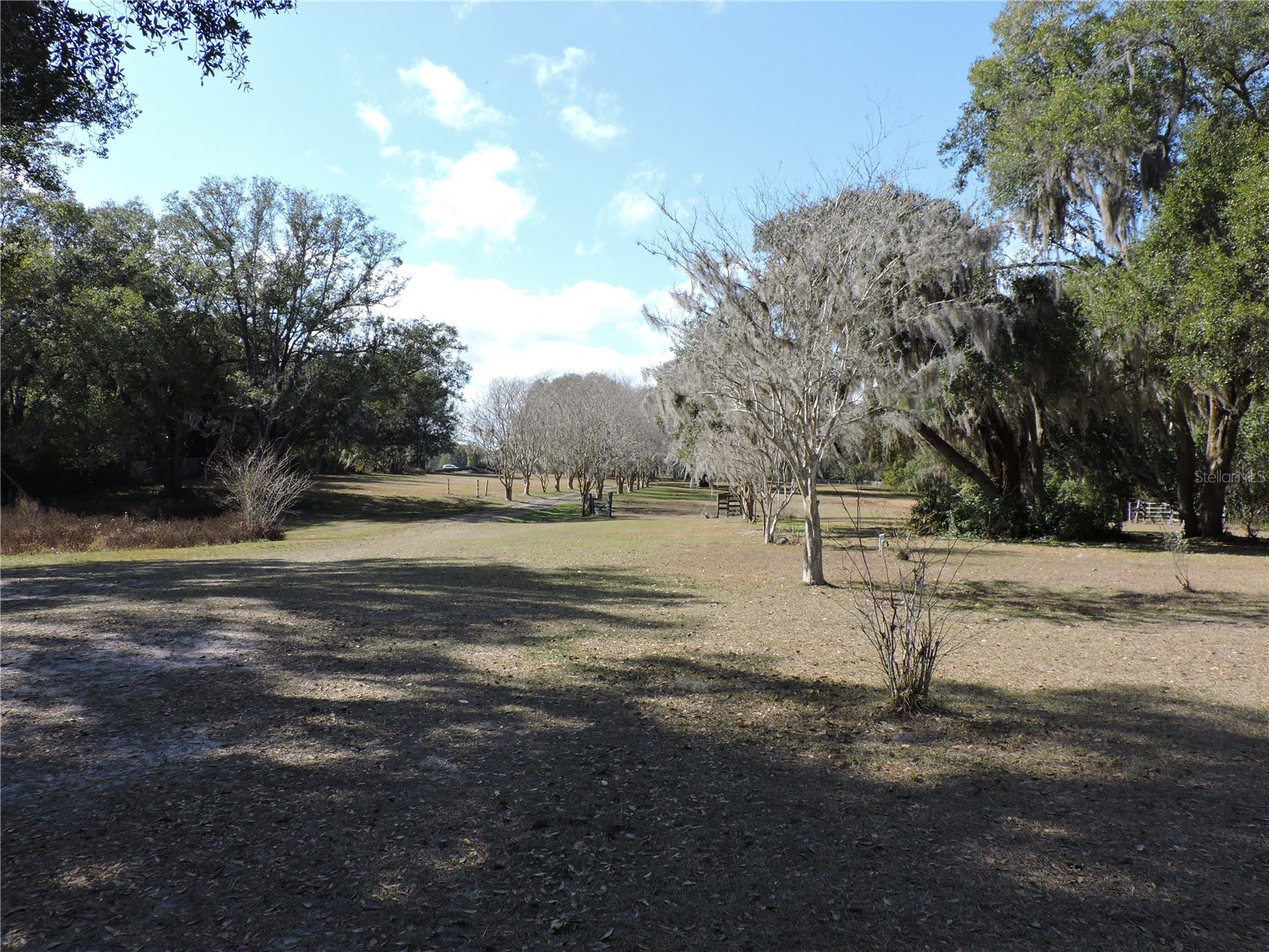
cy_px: 476
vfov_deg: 49.7
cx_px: 634
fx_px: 1026
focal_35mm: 28
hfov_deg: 63.4
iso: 100
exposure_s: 1/500
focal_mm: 5
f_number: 3.8
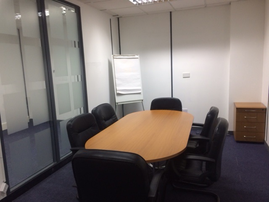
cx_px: 134
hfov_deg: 61.7
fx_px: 225
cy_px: 101
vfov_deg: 48.2
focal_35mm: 29
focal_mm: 4.15
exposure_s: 1/33
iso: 100
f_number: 2.2
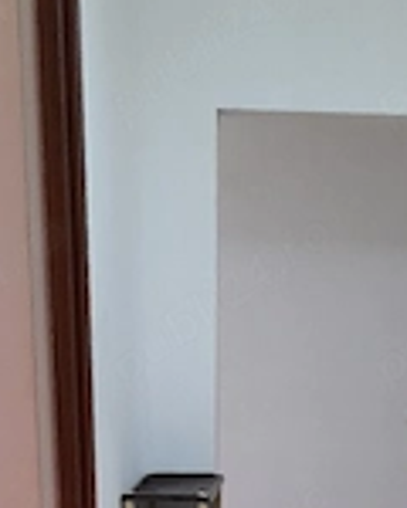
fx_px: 979
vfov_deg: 26.1
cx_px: 288
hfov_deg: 23.3
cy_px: 606
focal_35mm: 65
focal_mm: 4.6
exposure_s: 1/33
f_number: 2
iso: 320
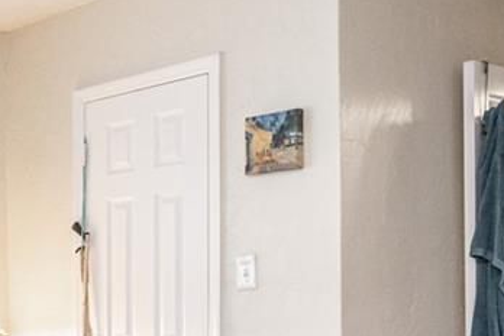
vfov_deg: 19.3
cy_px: 324
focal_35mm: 69
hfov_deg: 25.3
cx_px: -151
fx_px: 966
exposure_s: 1/4
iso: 200
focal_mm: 15
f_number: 8
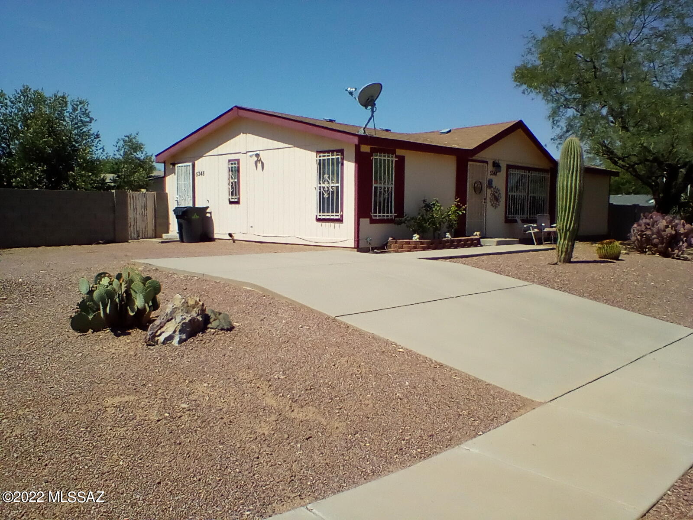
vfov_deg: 45.4
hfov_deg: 58.4
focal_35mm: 31
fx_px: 621
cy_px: 260
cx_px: 346
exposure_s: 1/2392
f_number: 2.4
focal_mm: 2.38
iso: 100
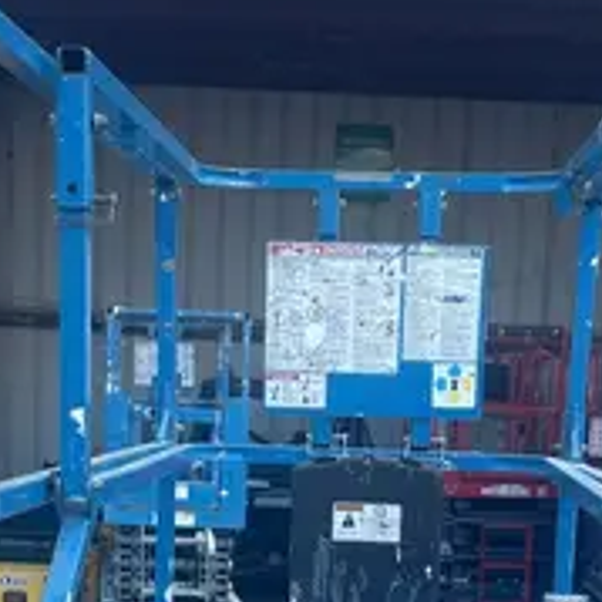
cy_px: 708
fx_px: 1849
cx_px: 293
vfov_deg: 17.7
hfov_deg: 18.5
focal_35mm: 94
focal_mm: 5.96
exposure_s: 1/1295
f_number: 1.6
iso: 50
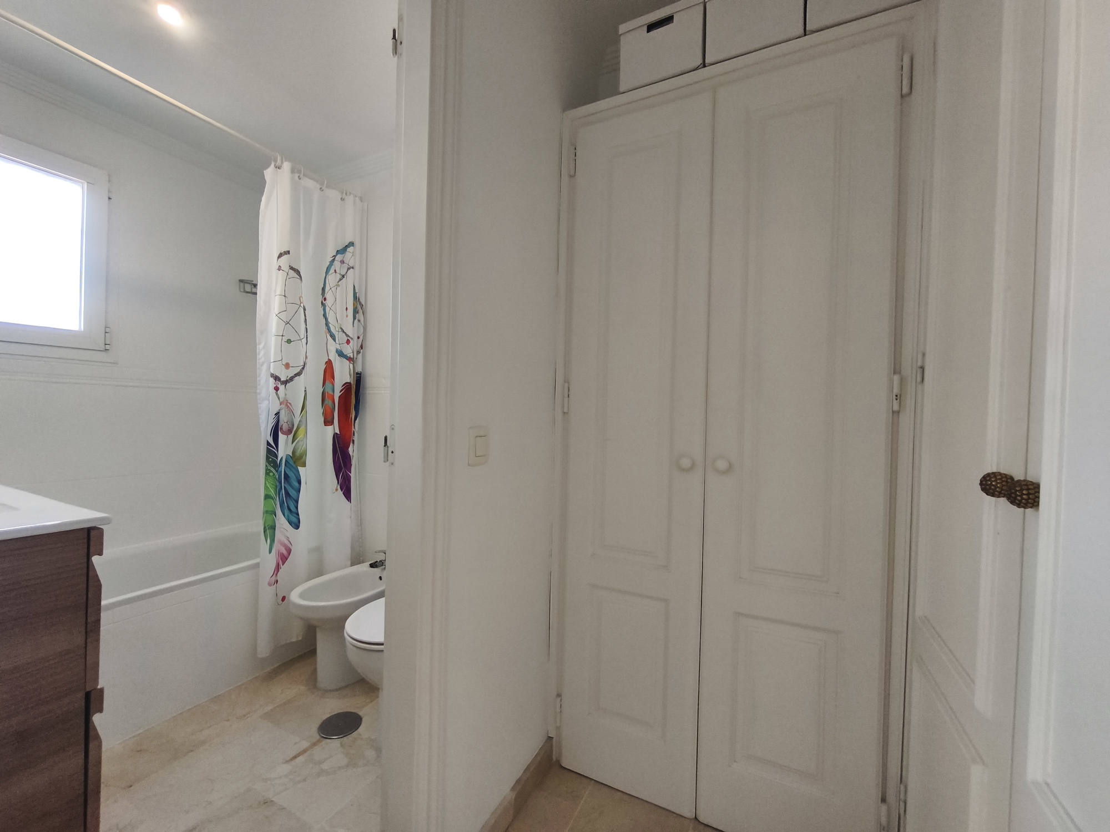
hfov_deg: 98.2
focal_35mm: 15
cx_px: 555
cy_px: 416
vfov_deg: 81.7
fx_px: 481
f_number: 2.2
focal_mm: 1.91
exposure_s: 1/100
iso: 100
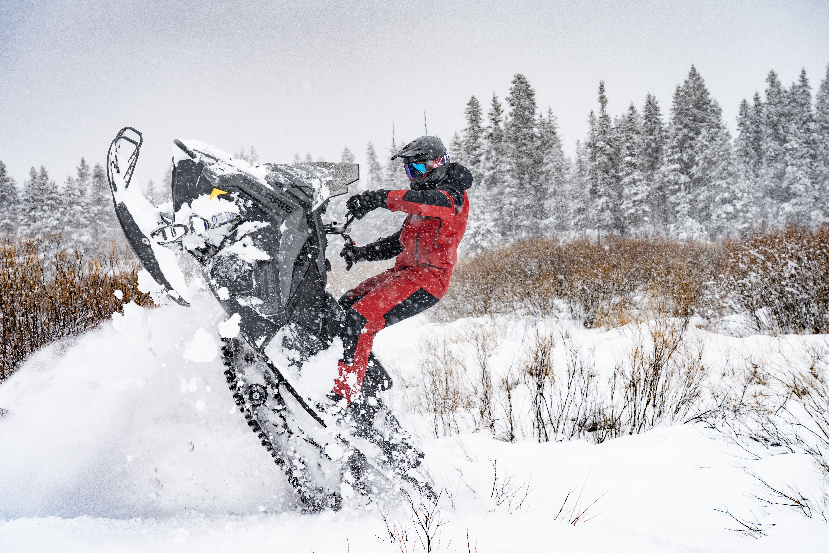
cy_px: 276
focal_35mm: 57
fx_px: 1312
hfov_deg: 35.1
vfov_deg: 23.8
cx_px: 414
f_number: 7.1
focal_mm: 57
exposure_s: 1/800
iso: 800
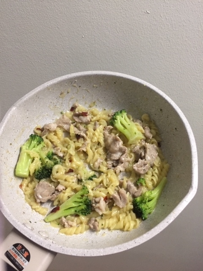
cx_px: 102
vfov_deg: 61.7
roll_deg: +6.4
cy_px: 136
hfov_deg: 48.2
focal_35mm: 29
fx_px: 227
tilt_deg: -39.9
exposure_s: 1/30
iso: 200
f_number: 2.2
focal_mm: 4.15
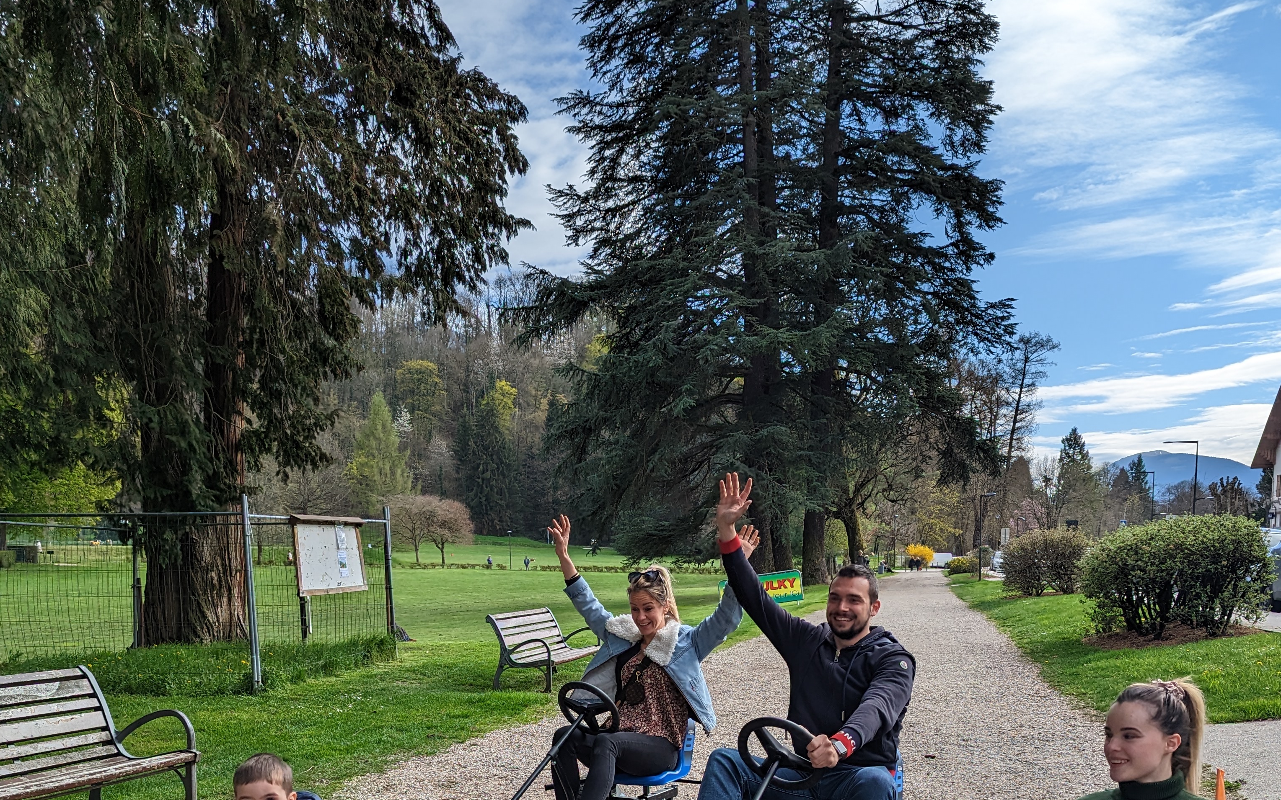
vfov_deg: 35.2
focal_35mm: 34
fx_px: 1187
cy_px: 716
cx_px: 641
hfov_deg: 56.7
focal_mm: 6.81
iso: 45
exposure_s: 1/2137
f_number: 1.85
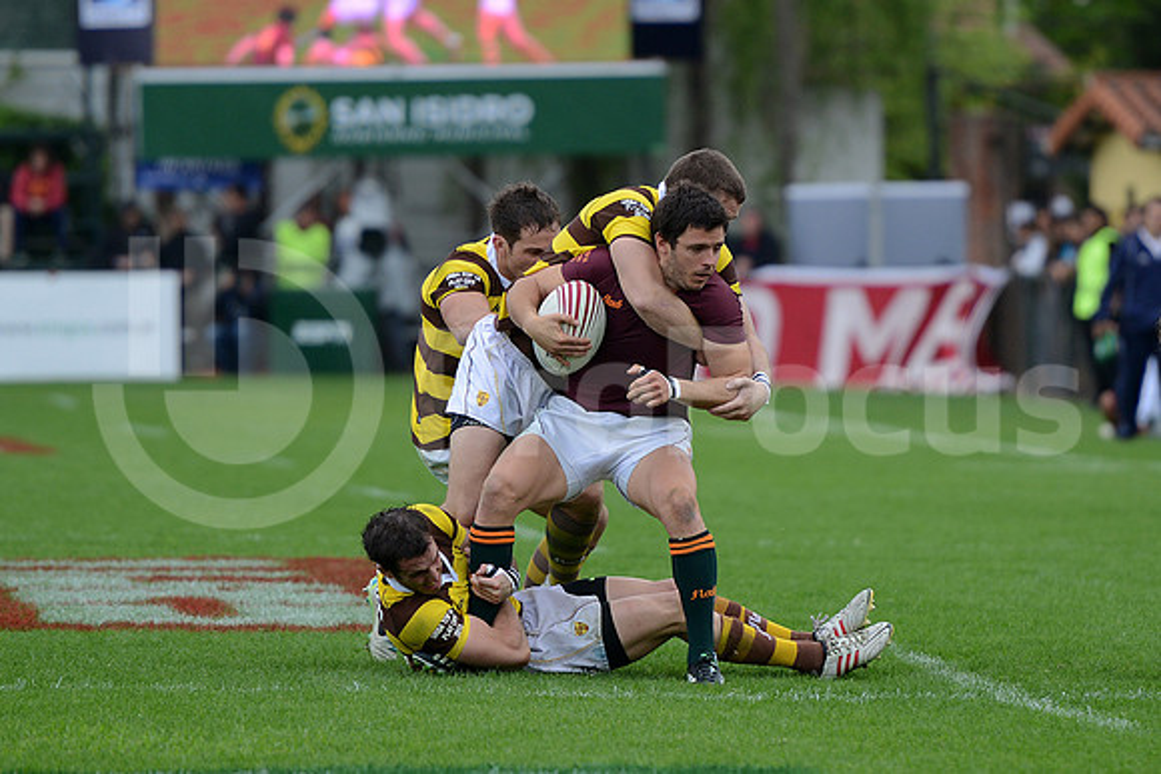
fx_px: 6451
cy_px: 387
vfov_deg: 6.9
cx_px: 580
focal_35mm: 200
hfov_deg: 10.3
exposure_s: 1/800
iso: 400
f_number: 2.8
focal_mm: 200
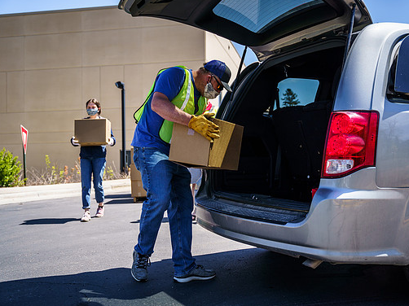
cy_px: 154
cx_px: 224
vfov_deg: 36.8
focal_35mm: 39
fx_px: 461
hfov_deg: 47.8
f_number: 2.8
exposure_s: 1/2000
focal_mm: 35
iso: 200
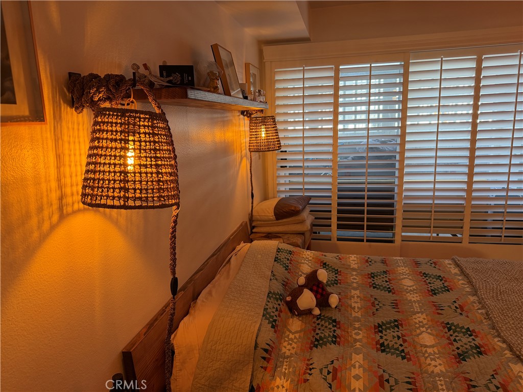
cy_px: 196
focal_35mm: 24
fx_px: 363
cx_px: 262
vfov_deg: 56.8
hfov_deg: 71.6
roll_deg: +2.3
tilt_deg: -10.7
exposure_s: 1/120
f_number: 1.78
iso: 250
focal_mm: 6.76
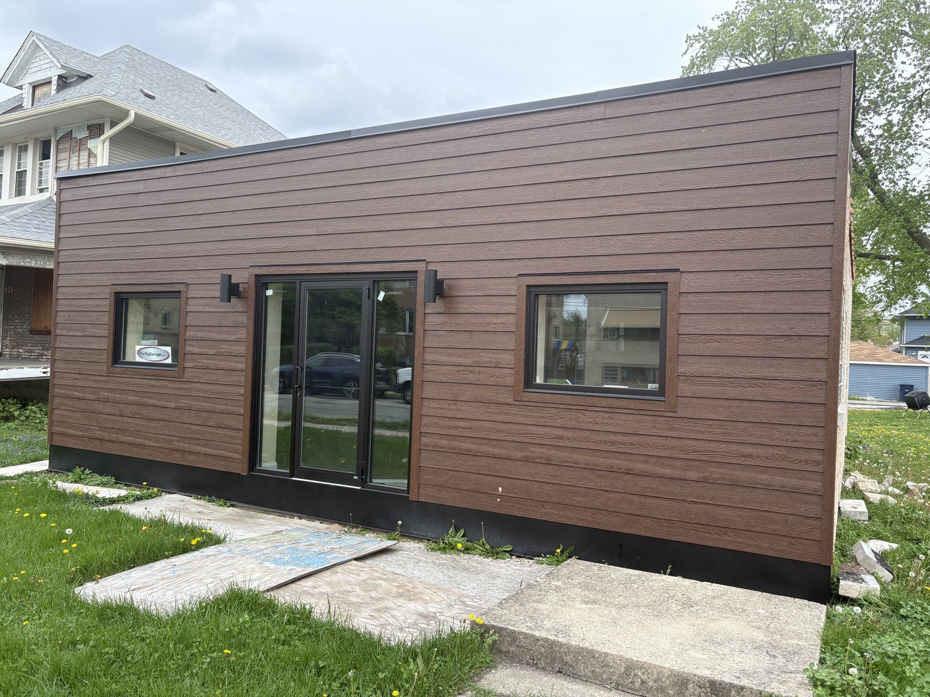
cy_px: 348
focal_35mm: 26
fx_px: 699
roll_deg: -2.6
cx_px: 465
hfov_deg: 67.3
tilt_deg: +1.9
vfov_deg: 53.1
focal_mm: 5.96
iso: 64
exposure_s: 1/1364
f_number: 1.6
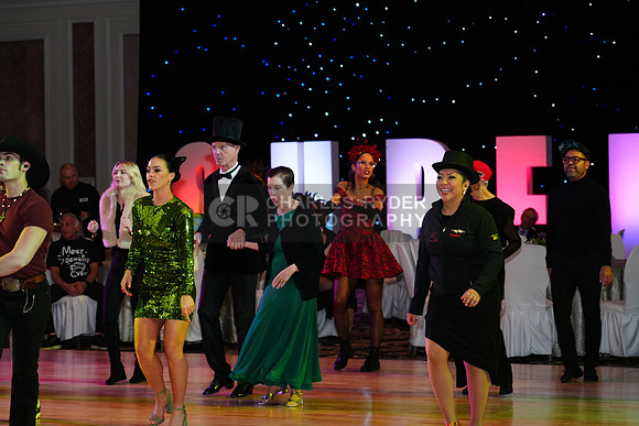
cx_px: 320
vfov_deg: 13.0
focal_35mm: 105
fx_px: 1864
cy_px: 213
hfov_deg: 19.5
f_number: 4
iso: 1600
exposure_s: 1/250
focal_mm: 105
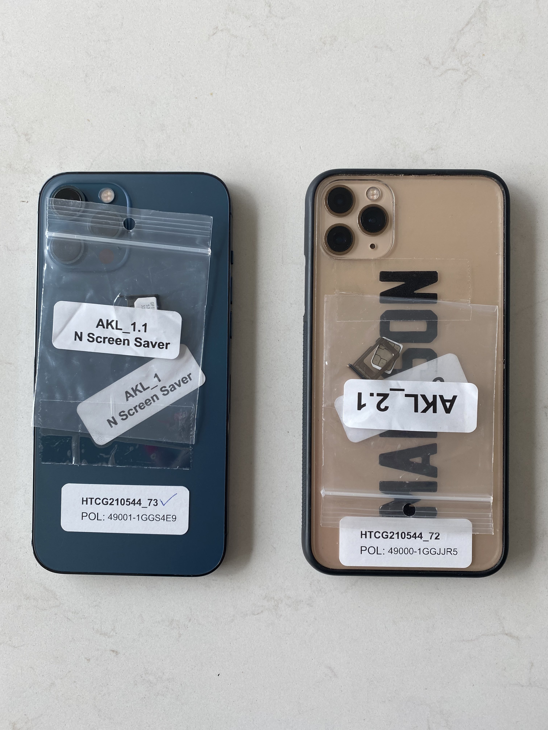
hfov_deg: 53.1
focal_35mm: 26
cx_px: 274
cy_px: 365
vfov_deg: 67.3
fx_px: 549
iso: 32
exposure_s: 1/122
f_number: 1.8
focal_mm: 4.25
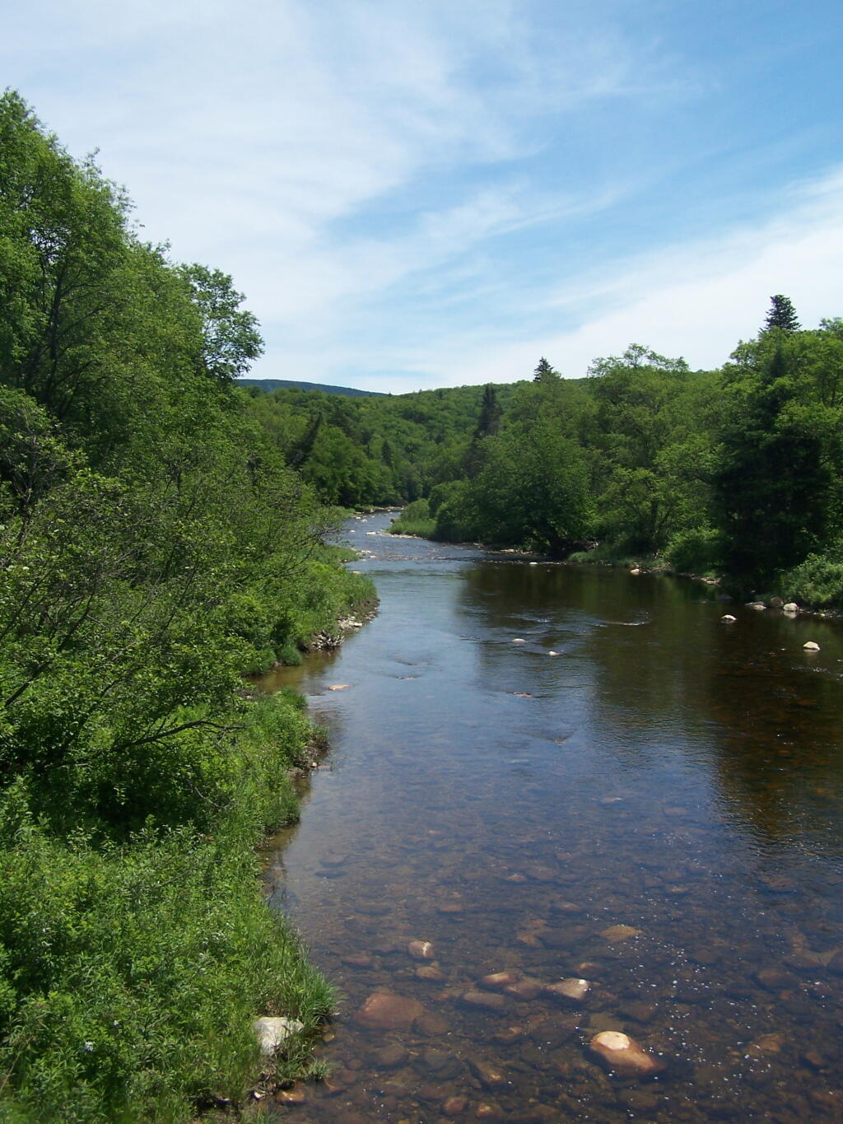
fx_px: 1234
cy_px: 562
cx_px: 422
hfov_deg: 37.7
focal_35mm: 38
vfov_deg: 49.0
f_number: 4
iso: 80
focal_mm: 6.3
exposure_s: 1/800
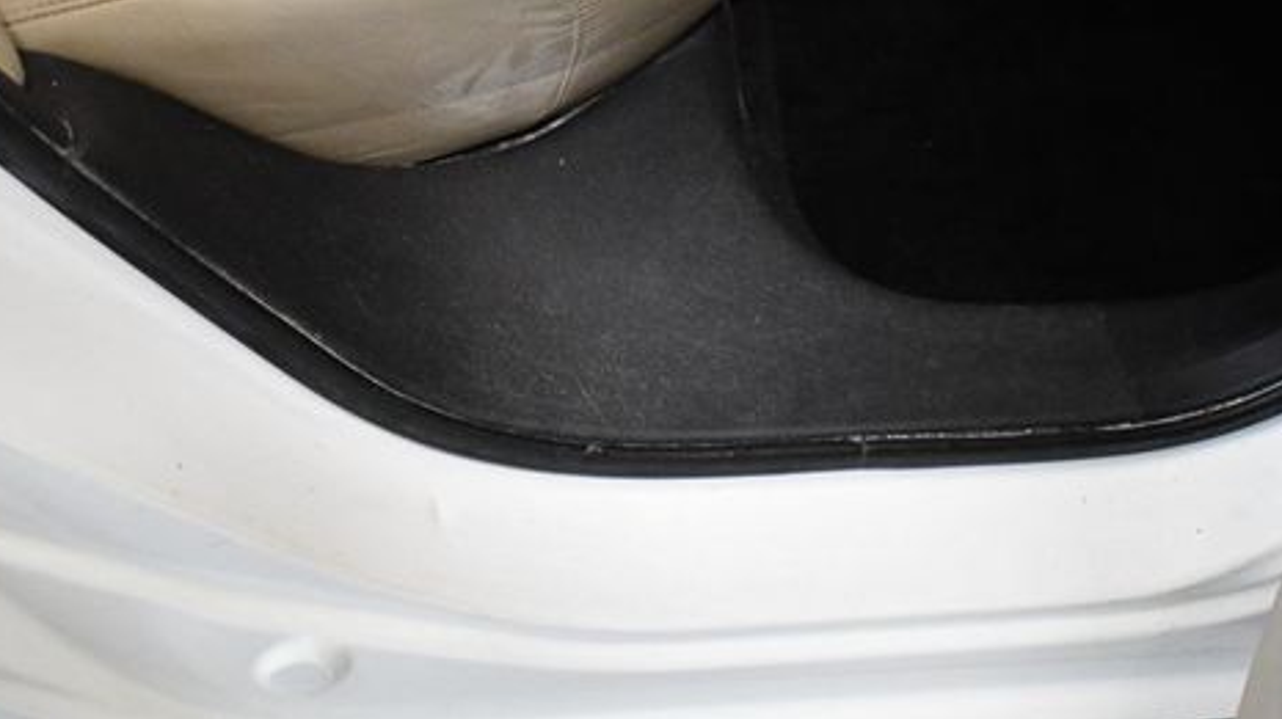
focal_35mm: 52
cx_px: 579
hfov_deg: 39.8
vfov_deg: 23.0
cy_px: 410
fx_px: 1767
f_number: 3.5
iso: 2800
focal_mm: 18
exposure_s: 1/125
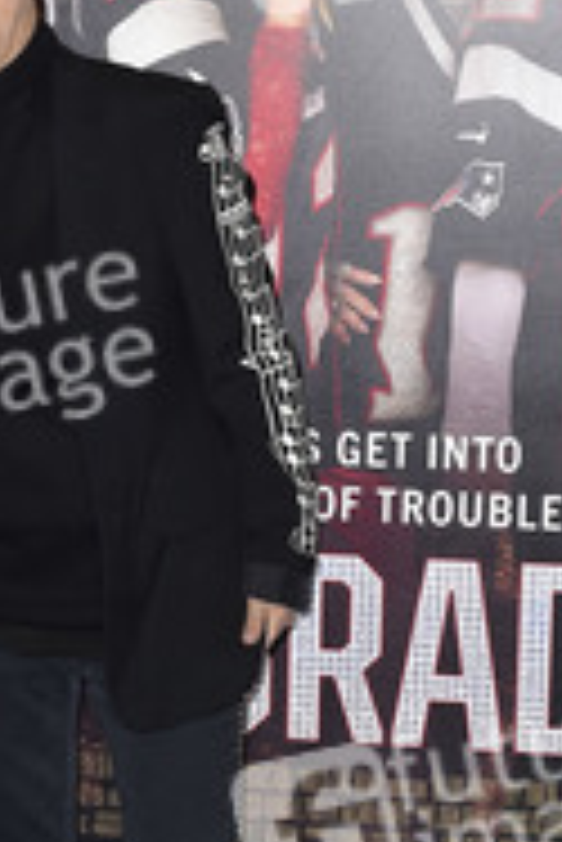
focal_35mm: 107
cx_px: 56
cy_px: 585
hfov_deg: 12.7
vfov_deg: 19.0
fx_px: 2501
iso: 400
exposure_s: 1/250
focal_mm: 50
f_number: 6.3
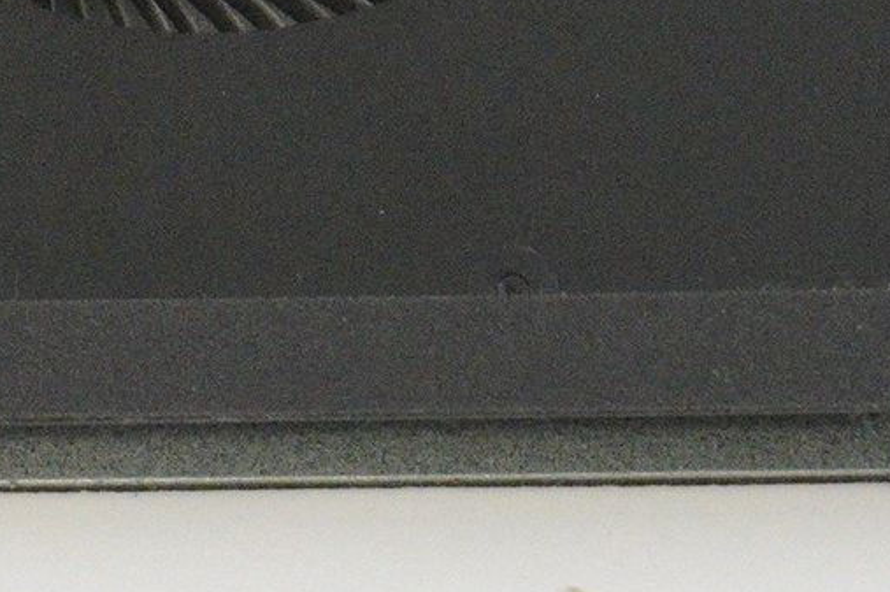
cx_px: 435
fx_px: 7311
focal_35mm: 296
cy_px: -487
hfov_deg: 7.0
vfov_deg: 4.6
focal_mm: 40
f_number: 5.6
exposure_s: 1/320
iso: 6400
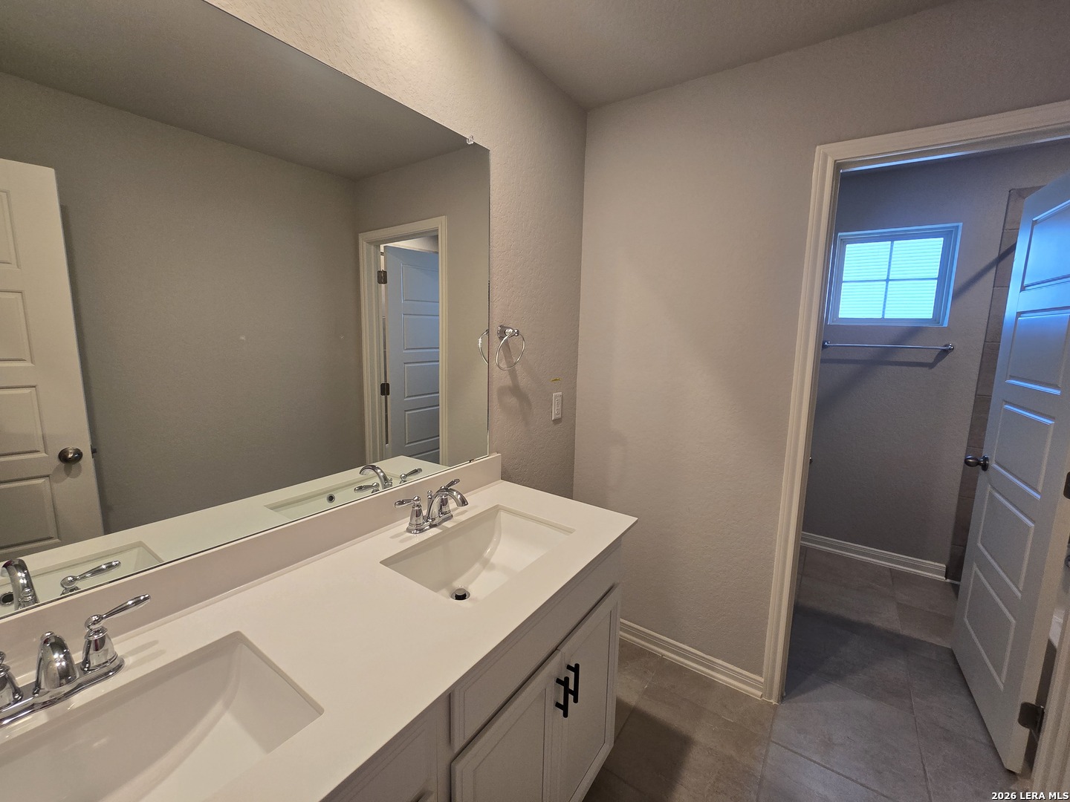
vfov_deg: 89.9
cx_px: 535
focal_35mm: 13
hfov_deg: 106.2
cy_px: 401
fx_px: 402
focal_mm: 2.2
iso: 80
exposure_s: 1/60
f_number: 2.2
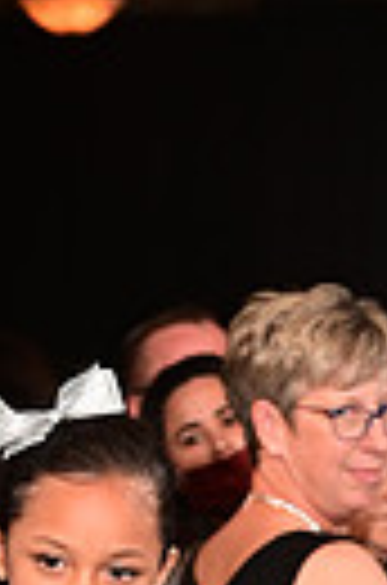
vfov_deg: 4.9
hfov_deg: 3.3
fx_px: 6679
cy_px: 1300
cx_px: 18
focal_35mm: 412
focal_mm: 92
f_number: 6.3
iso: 1000
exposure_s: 1/125
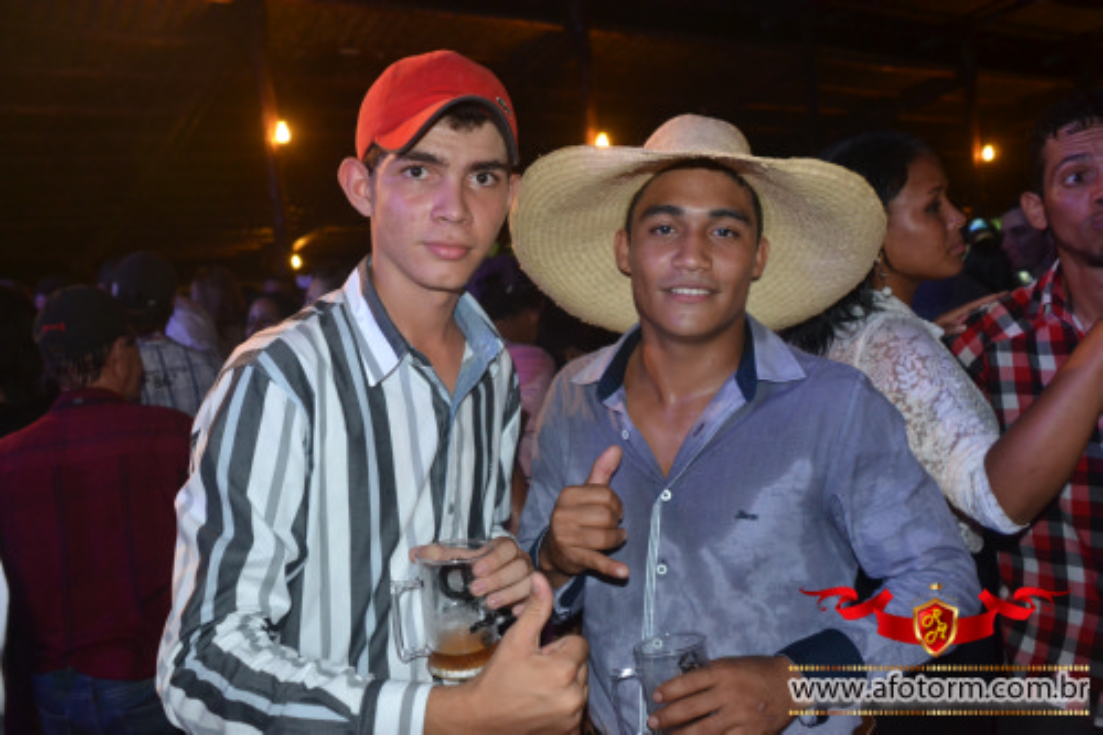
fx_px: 1011
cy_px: 368
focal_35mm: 33
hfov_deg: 57.2
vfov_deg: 39.9
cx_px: 552
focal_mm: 22
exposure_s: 1/60
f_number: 3.8
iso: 1600
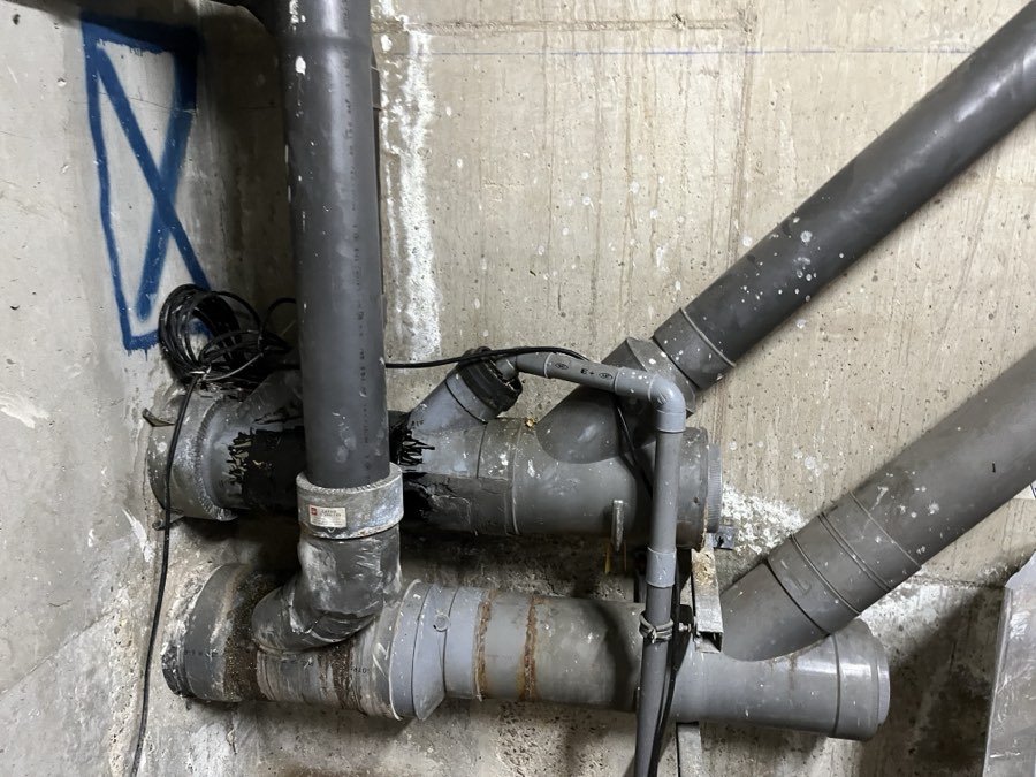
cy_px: 388
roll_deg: -0.8
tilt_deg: -15.4
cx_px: 518
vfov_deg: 53.1
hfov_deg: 67.3
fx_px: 778
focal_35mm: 26
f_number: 1.6
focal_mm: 5.1
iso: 500
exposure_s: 1/40
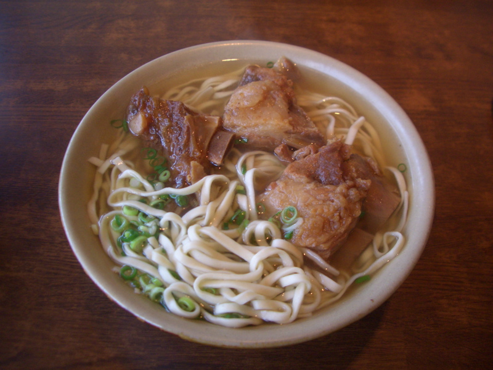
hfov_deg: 52.6
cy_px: 185
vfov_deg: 40.7
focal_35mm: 35
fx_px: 498
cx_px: 246
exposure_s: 1/40
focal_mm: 5.8
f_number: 2.6
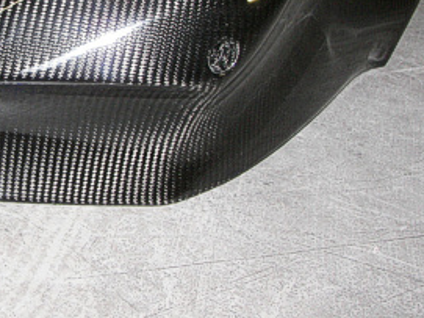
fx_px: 1041
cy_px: 35
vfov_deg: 17.1
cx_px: 70
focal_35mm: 85
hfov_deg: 22.6
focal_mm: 7.6
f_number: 2.8
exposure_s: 1/30
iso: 100
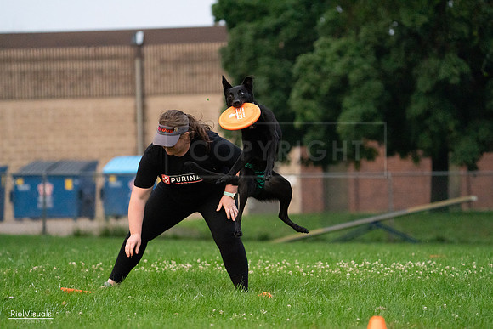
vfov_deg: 5.3
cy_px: 164
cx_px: 246
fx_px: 3575
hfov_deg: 7.9
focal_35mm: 261
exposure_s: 1/2000
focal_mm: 261
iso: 6400
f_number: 5.6
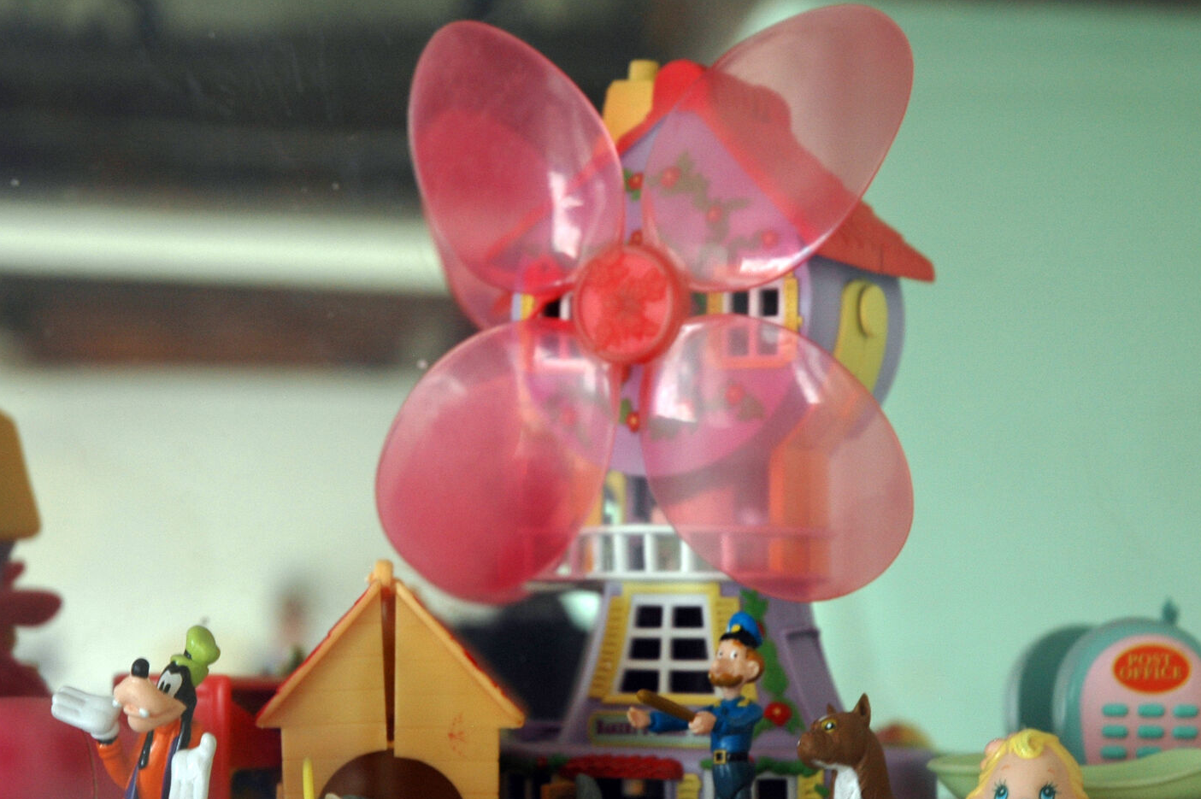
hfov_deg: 18.4
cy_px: 538
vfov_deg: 12.3
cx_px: 672
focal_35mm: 111
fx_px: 3701
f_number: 4.5
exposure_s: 1/1.6
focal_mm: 52
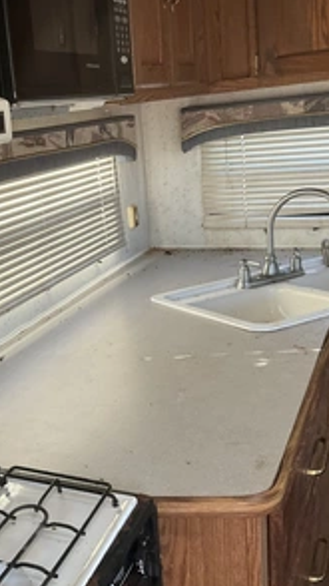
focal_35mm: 43
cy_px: 291
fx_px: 668
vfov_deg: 47.4
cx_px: 42
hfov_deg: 26.8
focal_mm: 3
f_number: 1.8
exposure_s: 1/67
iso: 64
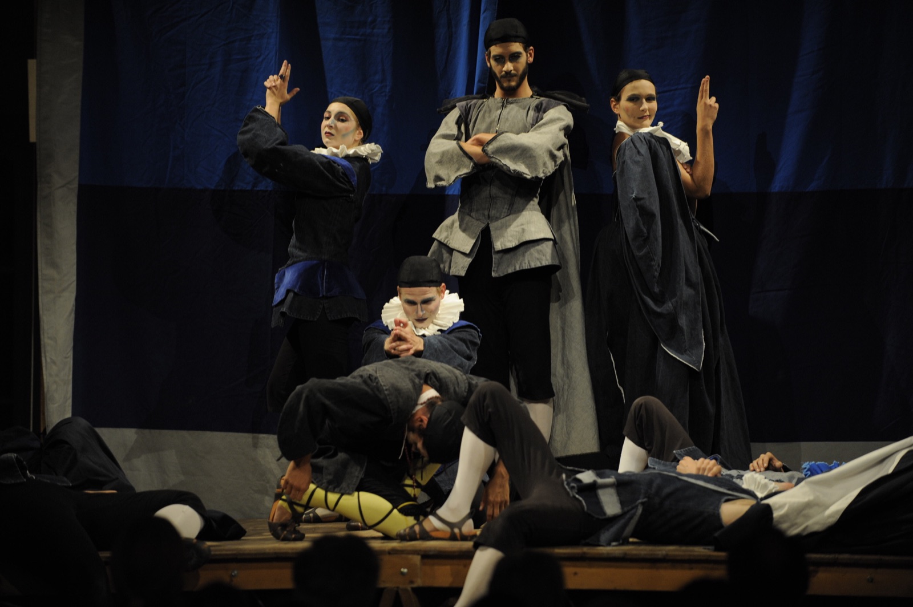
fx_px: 3421
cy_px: 304
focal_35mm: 135
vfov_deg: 10.1
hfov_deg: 15.2
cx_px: 456
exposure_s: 1/160
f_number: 2.8
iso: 1600
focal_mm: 135
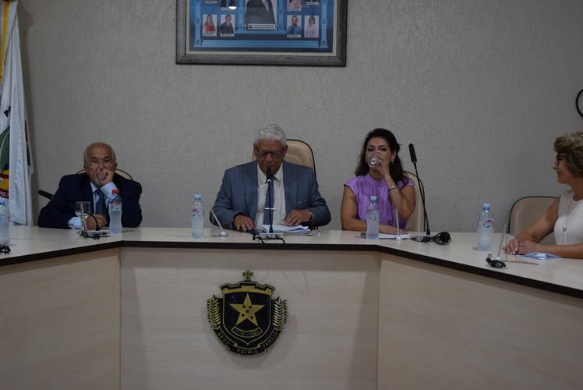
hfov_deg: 33.4
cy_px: 195
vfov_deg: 22.7
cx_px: 292
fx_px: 972
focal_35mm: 60
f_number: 4.2
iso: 400
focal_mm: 40
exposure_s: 1/80
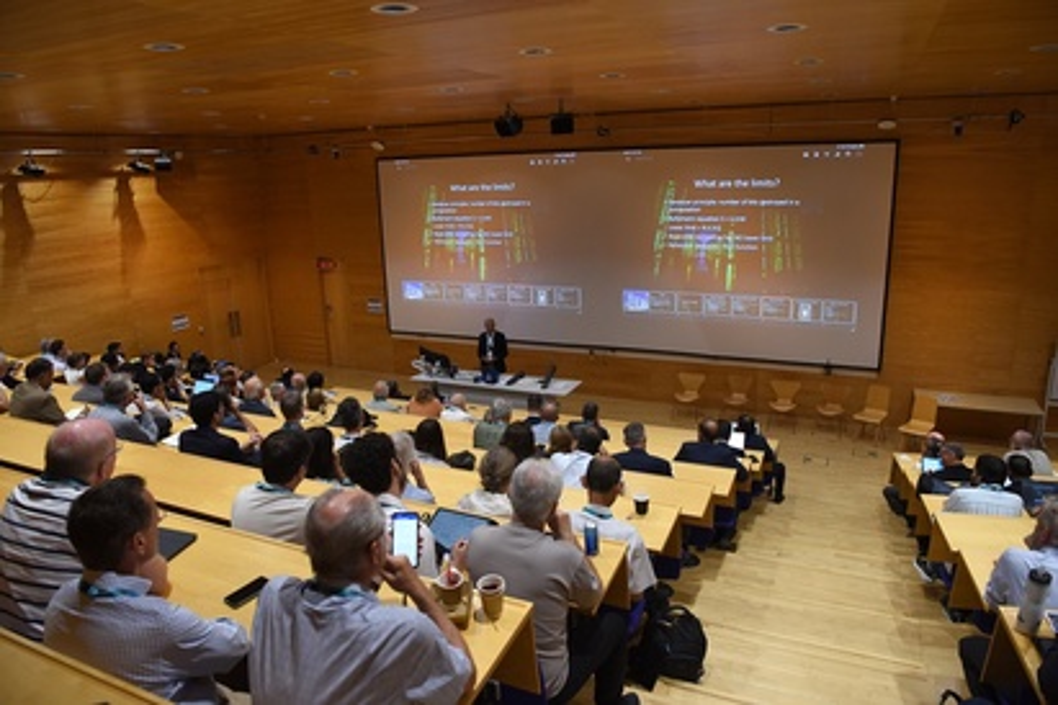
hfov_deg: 73.7
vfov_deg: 53.1
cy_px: 352
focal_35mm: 24
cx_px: 529
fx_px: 705
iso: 1600
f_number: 4.5
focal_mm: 24
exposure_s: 1/125
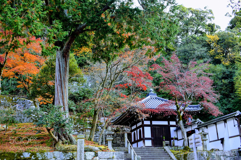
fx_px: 251
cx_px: 120
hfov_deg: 51.3
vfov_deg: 35.5
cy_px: 80
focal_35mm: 38
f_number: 6.3
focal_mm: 25
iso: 400
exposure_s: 1/160
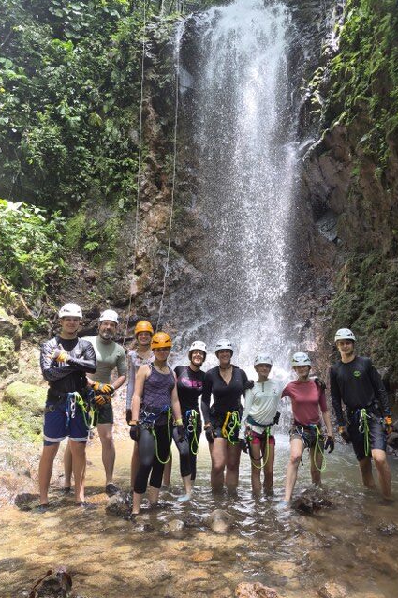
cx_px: 214
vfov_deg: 73.8
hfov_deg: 53.1
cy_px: 299
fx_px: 398
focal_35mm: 24
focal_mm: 5.4
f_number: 1.8
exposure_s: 1/180
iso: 32
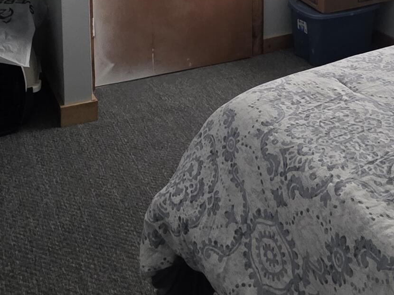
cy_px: -110
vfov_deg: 25.5
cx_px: 256
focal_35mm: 47
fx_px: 535
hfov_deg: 40.0
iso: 500
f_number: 1.9
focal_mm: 2.2
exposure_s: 1/60
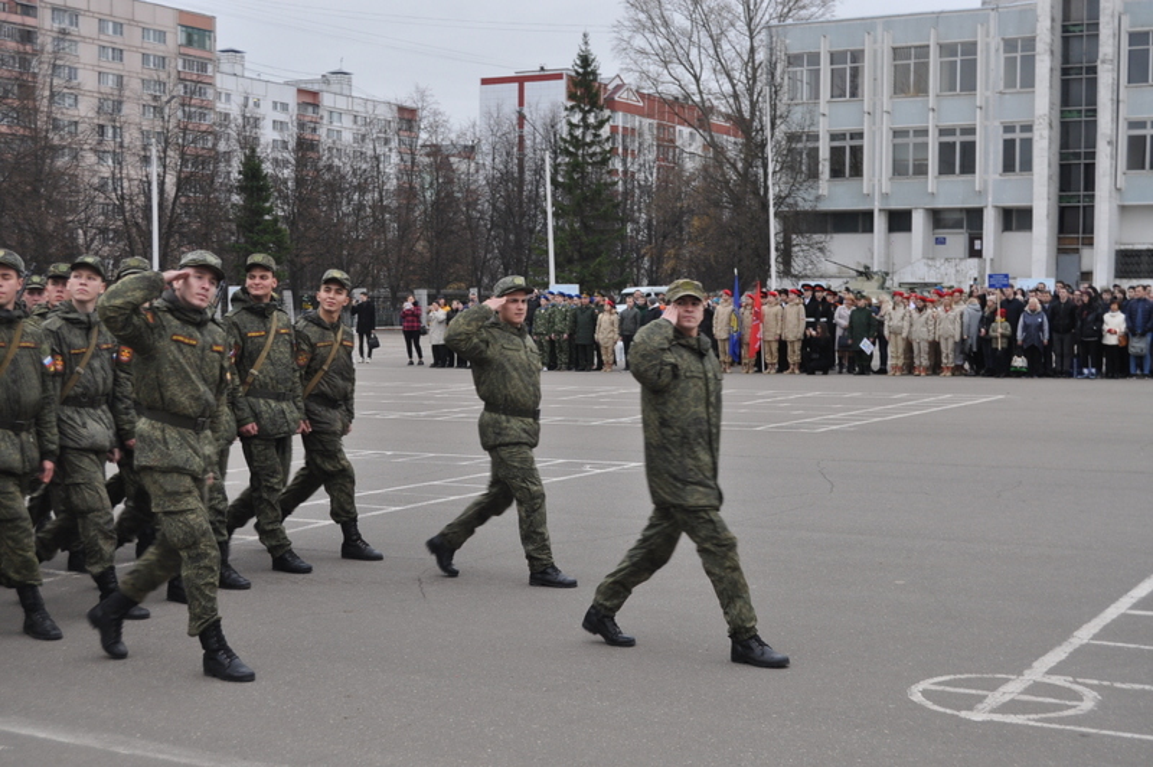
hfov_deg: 38.9
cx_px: 576
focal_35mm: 51
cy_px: 384
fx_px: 1632
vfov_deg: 26.4
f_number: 5
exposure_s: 1/100
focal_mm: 34
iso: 400
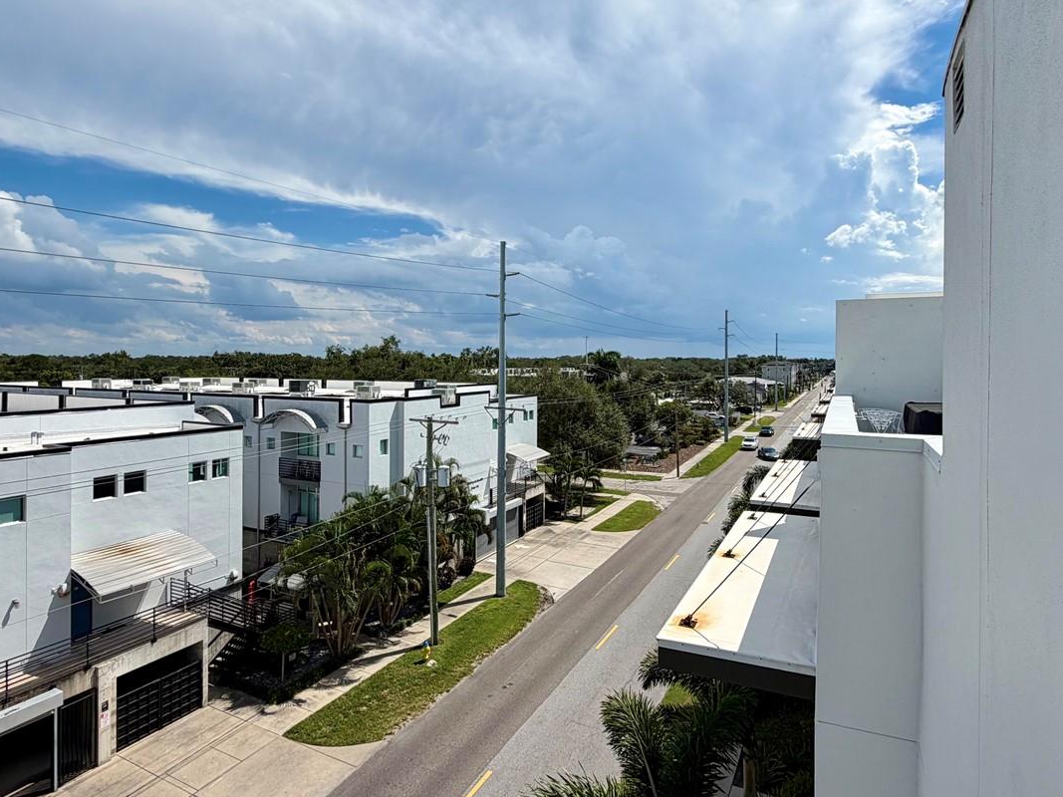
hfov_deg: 79.0
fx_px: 645
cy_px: 360
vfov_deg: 63.3
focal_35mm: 21
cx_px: 516
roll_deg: +0.0
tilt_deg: -0.1
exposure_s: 1/2024
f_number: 2.2
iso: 20
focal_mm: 2.22
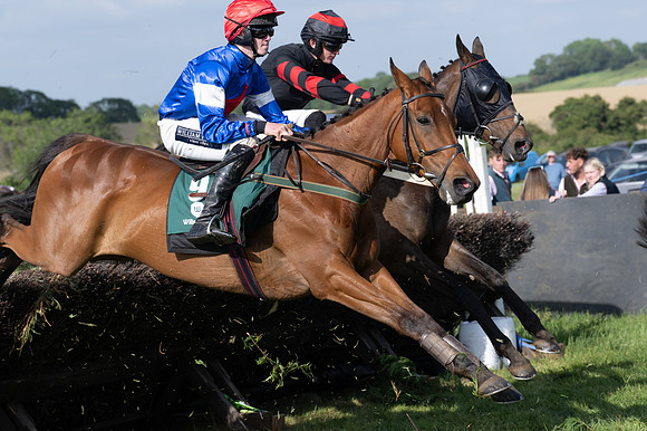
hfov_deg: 19.5
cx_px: 324
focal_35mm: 105
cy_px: 216
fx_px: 1886
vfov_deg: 13.0
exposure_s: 1/1600
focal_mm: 70
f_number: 4.5
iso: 200
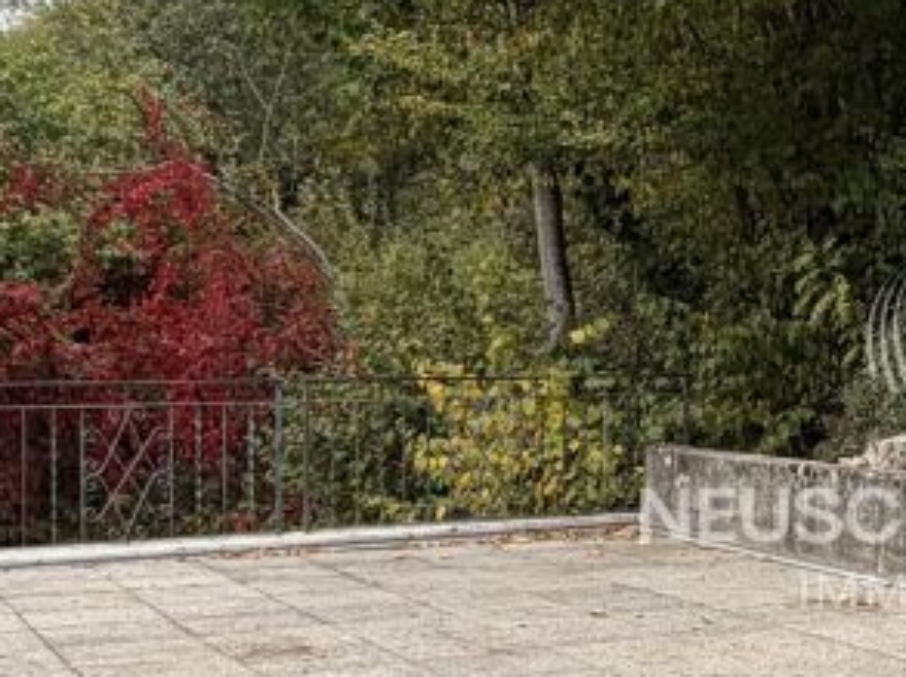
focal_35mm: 67
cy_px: 352
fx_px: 1751
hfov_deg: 26.9
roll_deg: -0.1
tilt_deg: +0.2
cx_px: 965
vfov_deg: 21.9
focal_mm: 2.22
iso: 40
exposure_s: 1/173
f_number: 2.2
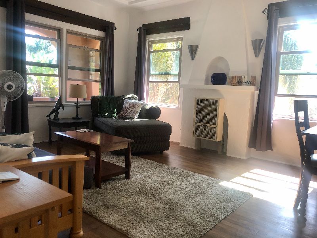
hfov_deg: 63.4
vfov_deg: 49.7
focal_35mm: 28
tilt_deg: -6.4
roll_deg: -2.8
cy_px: 119
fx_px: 256
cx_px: 158
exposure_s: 1/40
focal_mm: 3.99
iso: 25
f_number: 1.8
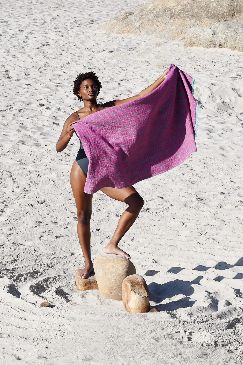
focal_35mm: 75
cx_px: 122
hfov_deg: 18.2
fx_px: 759
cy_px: 182
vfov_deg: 27.0
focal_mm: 50
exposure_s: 1/500
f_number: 6.3
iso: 50
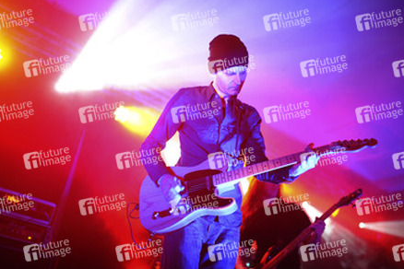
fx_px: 404
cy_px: 135
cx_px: 207
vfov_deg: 36.9
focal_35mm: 36
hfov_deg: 53.1
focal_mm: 35
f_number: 1.4
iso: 2000
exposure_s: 1/100
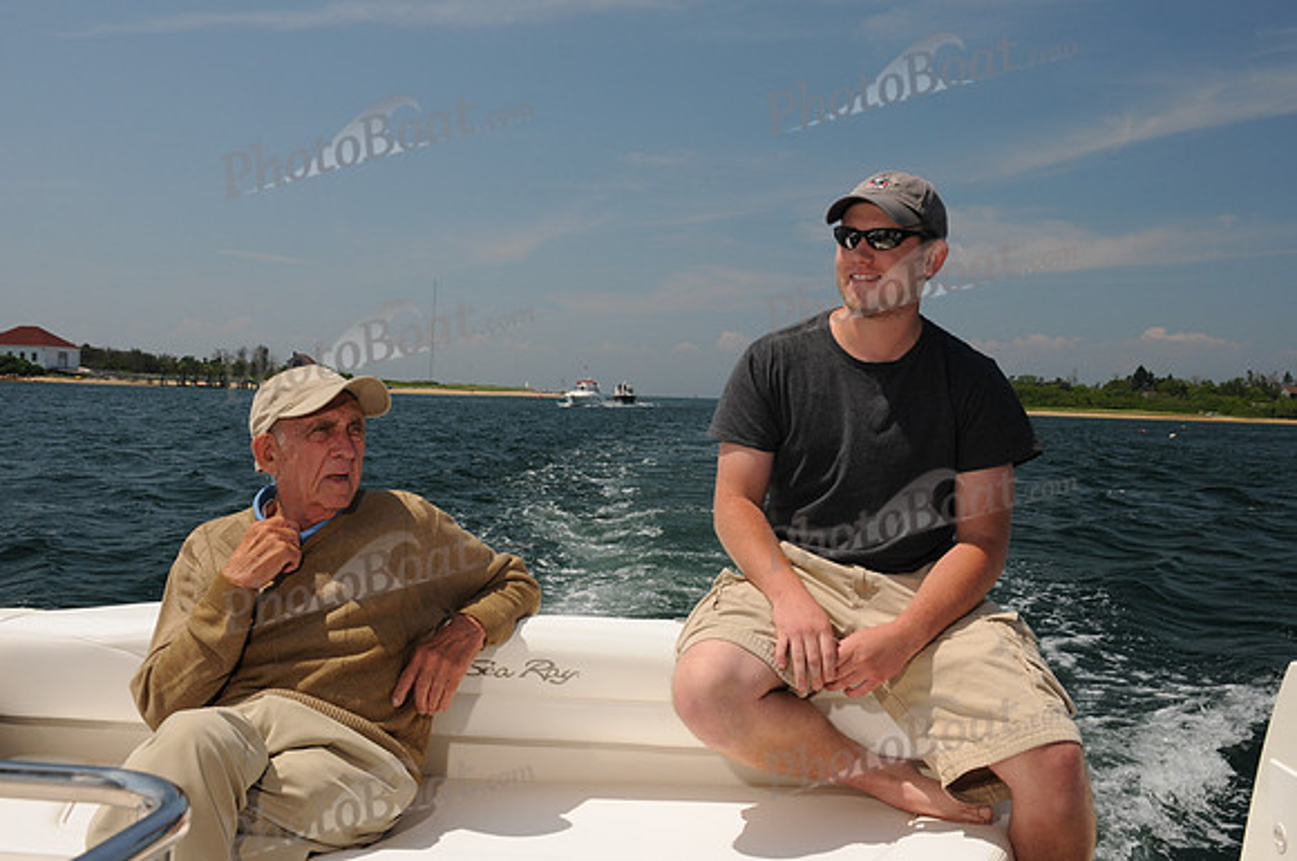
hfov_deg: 57.3
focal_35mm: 33
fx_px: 1187
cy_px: 430
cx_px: 648
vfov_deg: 39.9
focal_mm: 22
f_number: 9
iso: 200
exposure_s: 1/250
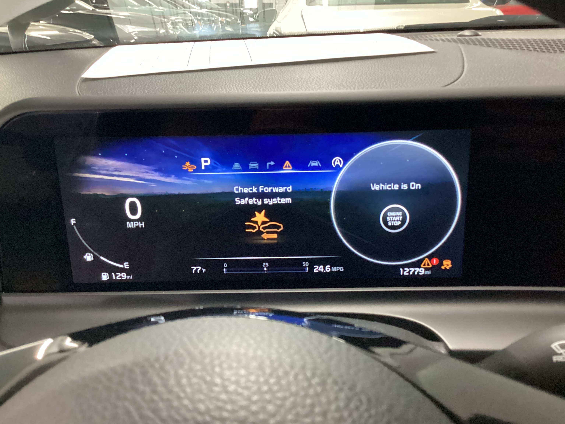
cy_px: 223
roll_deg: +0.0
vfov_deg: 42.9
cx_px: 286
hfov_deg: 55.3
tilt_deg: -24.0
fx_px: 539
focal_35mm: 33
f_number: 2.4
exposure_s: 1/30
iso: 640
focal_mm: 3.3
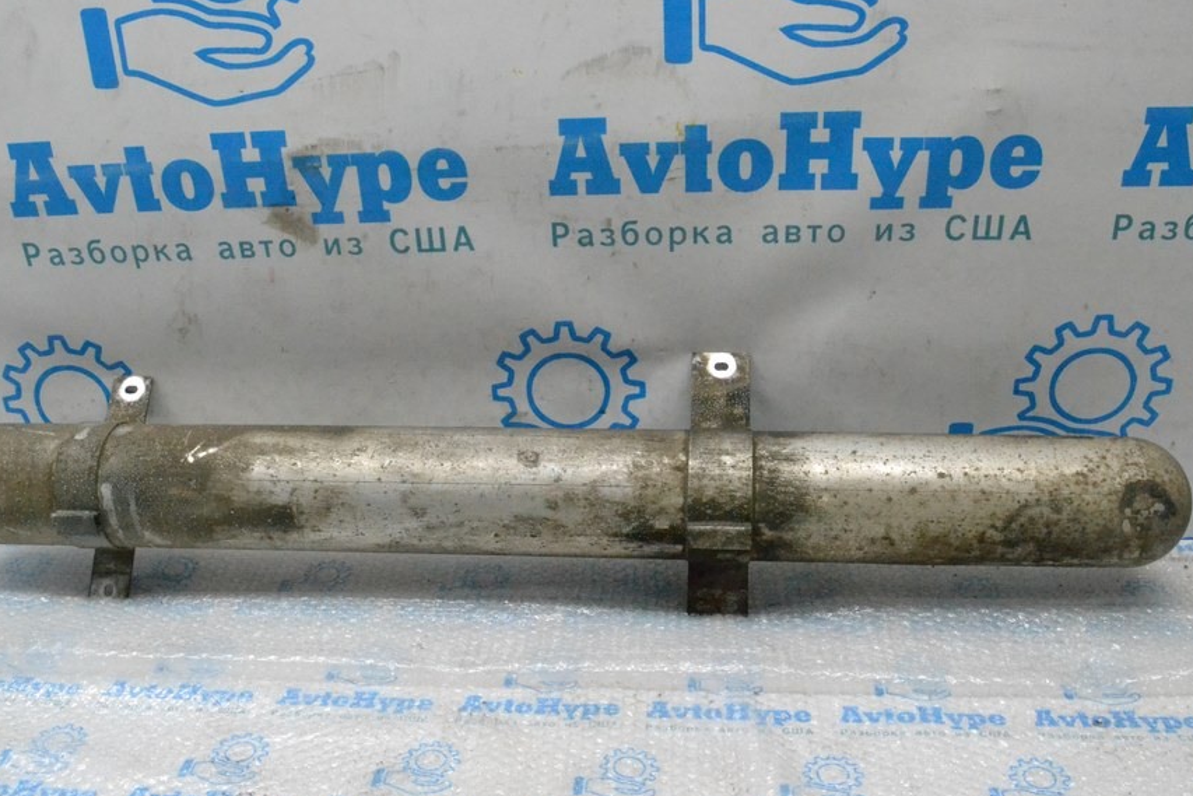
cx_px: 587
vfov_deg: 36.8
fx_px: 1193
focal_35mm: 36
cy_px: 467
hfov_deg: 53.1
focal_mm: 20
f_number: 11
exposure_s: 1/160
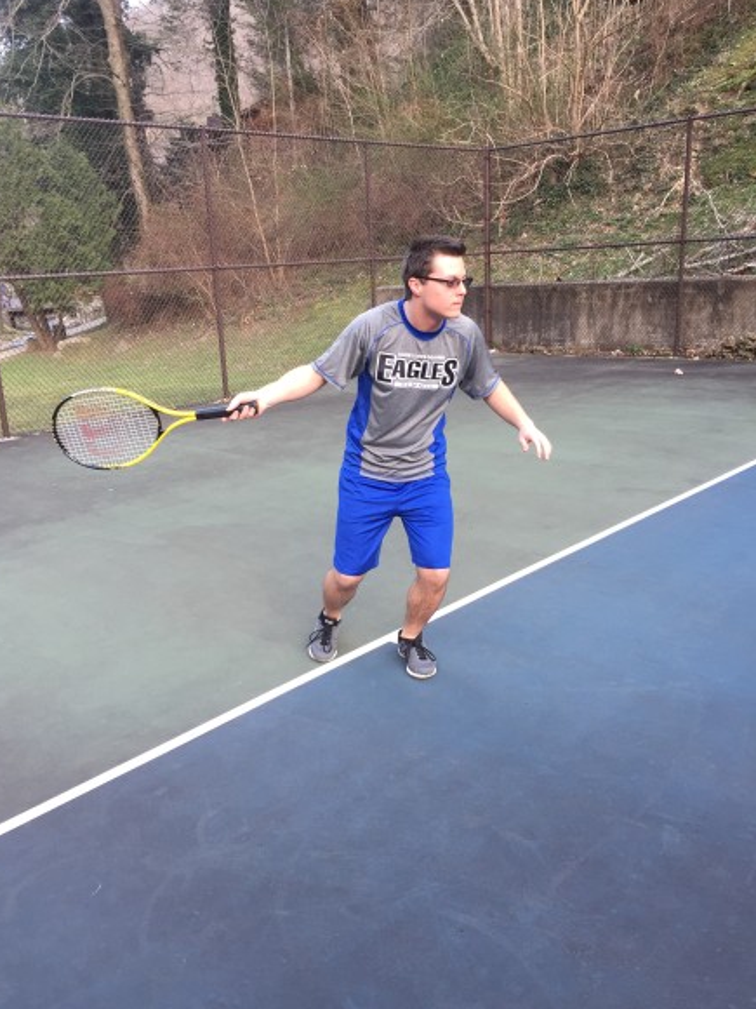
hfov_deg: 46.8
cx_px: 368
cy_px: 501
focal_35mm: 30
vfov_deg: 60.0
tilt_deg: -14.2
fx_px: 874
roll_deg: +2.8
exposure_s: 1/120
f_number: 2.2
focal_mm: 4.15
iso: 50
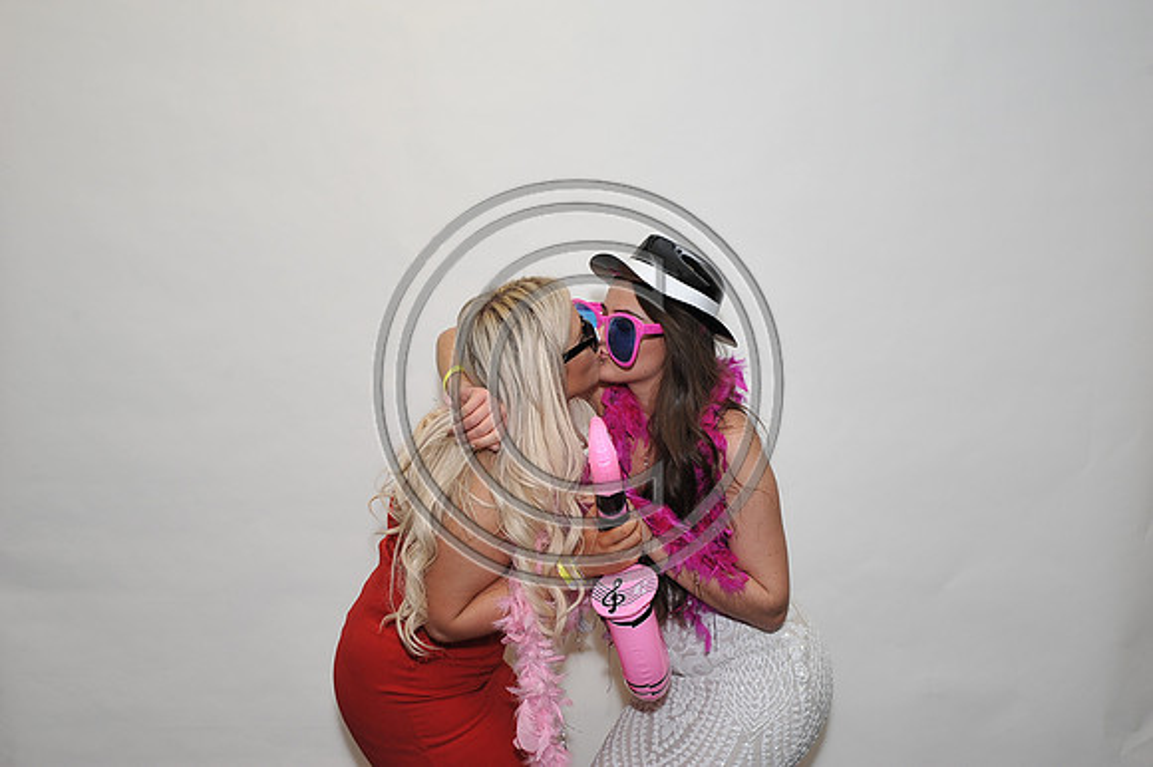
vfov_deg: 31.9
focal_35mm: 42
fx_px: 1344
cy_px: 384
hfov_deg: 46.4
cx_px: 576
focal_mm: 42
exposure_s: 1/60
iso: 800
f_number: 6.3
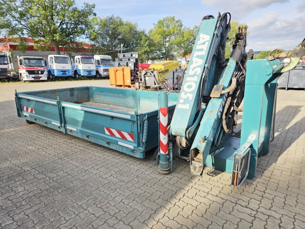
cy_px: 114
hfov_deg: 73.9
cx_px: 152
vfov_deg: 58.9
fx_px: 203
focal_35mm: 23
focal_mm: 5.4
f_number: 1.8
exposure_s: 1/952
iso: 25
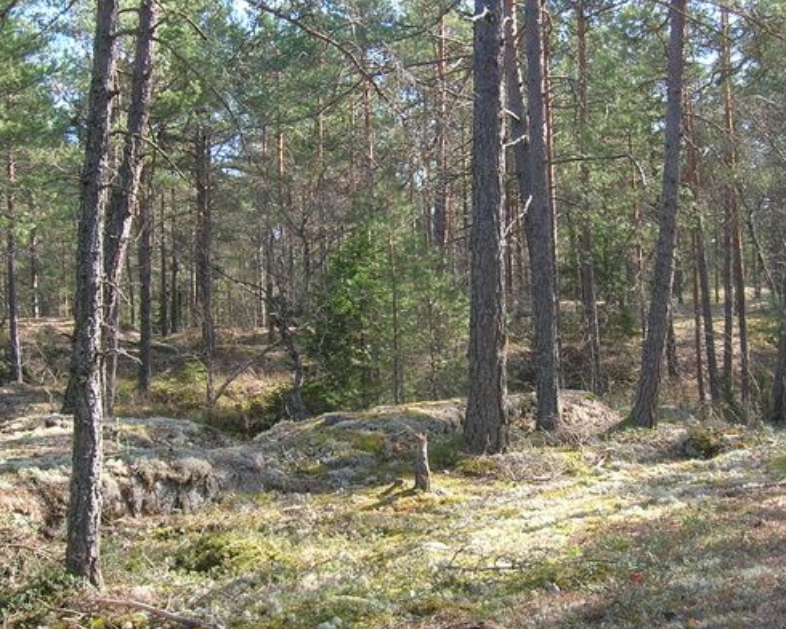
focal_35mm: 49
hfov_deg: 38.0
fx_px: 1140
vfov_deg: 30.8
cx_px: 410
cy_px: 270
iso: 50
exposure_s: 1/33.2
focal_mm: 5.7
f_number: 4.9
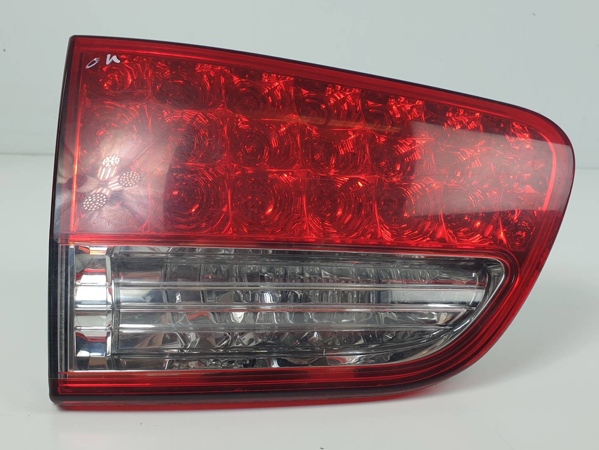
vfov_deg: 53.1
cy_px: 225
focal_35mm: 26
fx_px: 450
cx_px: 300
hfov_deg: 67.3
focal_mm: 4.3
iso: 50
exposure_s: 1/201
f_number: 2.4
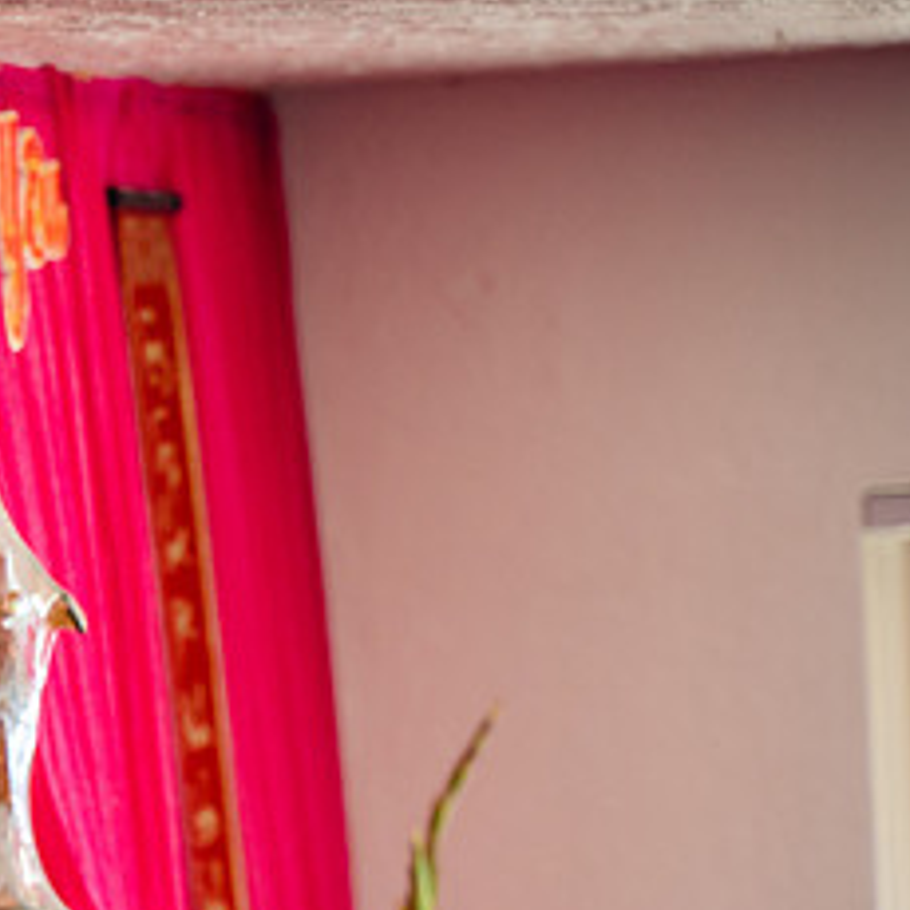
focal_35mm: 161
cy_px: 722
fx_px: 4788
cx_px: -127
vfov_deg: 10.8
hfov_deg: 10.7
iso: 1600
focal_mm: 75
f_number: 4
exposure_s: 1/160
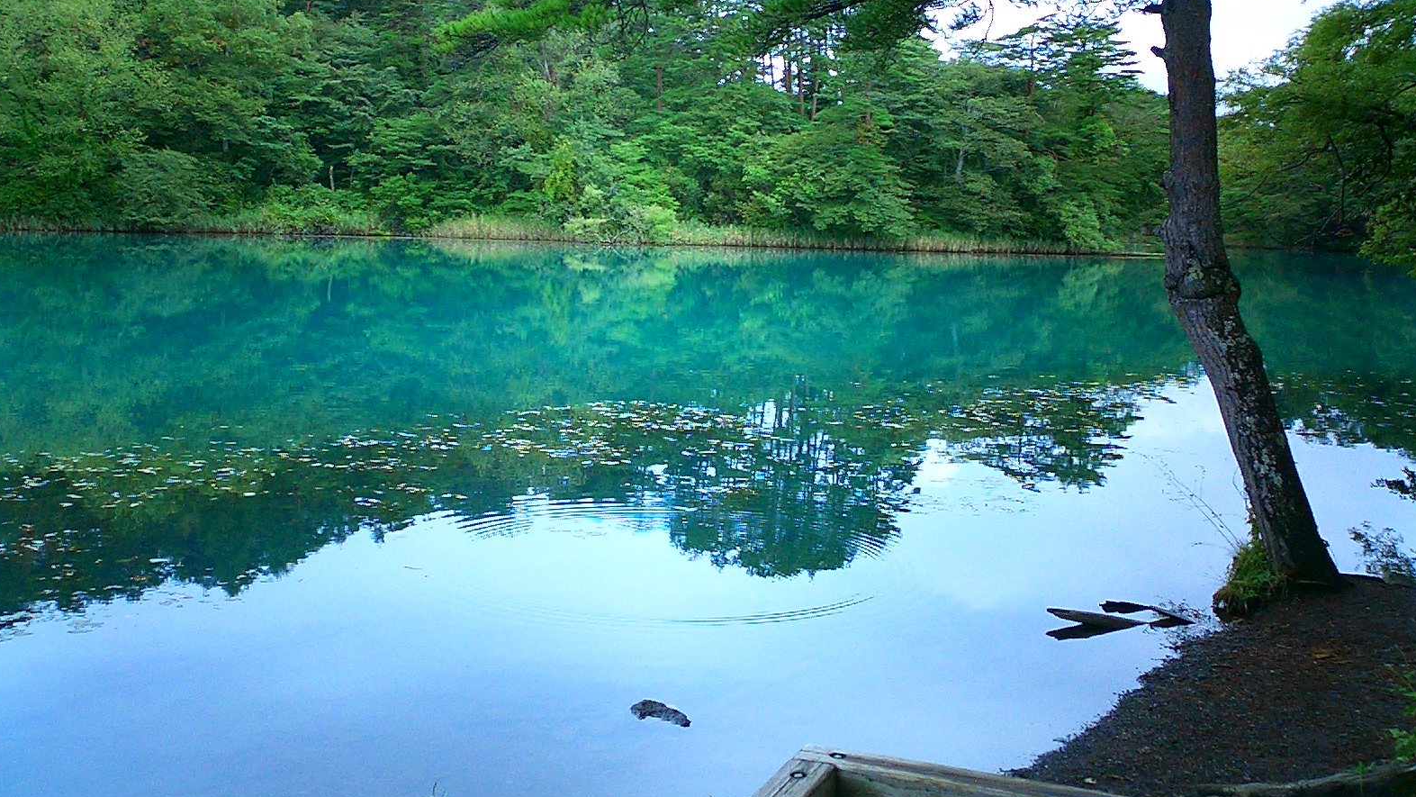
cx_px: 708
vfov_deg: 28.9
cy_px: 310
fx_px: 1539
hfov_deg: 49.4
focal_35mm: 41
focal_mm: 5.6
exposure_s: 1/80
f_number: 3.5
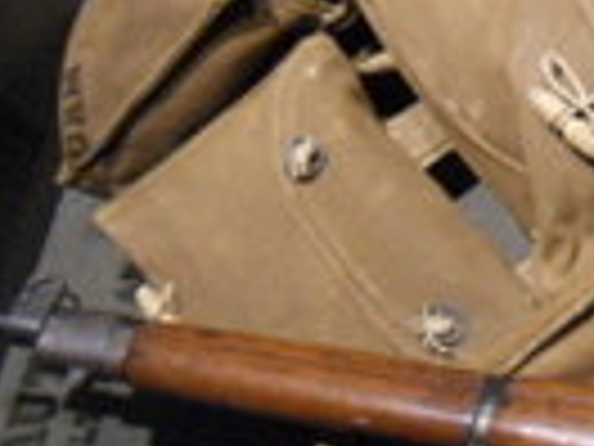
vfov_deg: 17.0
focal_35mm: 87
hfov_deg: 19.3
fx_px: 1493
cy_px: 225
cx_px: 927
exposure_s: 1/10
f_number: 3.3
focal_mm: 4.3
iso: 400
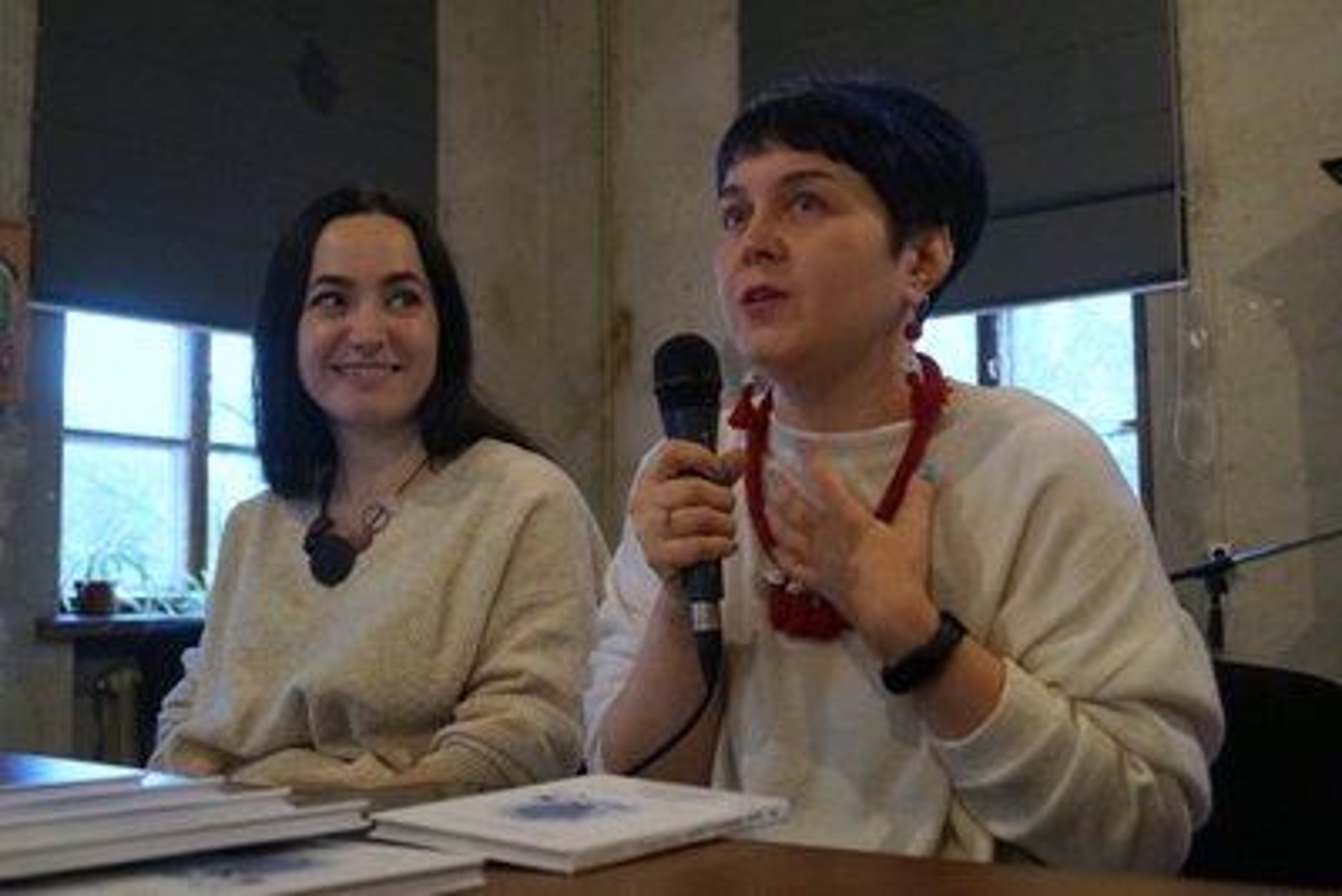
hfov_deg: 49.5
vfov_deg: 34.2
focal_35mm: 39
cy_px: 448
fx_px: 1454
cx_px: 671
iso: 3200
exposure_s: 1/50
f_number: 4
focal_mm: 26
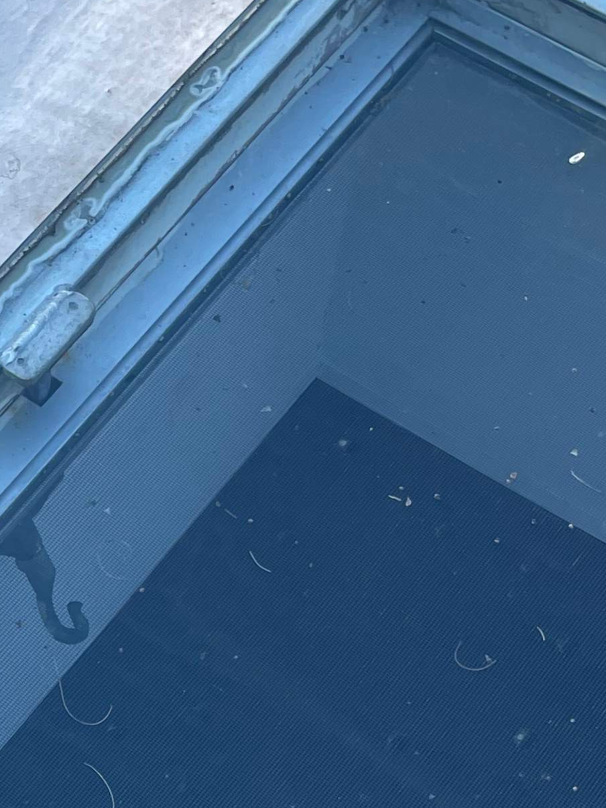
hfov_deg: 16.6
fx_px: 2030
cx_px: 11
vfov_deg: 20.8
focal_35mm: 87
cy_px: 1000
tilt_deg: -67.9
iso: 32
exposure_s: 1/487
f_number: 1.6
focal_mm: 4.2
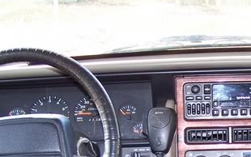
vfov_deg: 13.9
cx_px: 215
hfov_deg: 22.1
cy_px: 179
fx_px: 630
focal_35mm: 92
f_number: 2.8
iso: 160
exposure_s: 1/60
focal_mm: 6.3
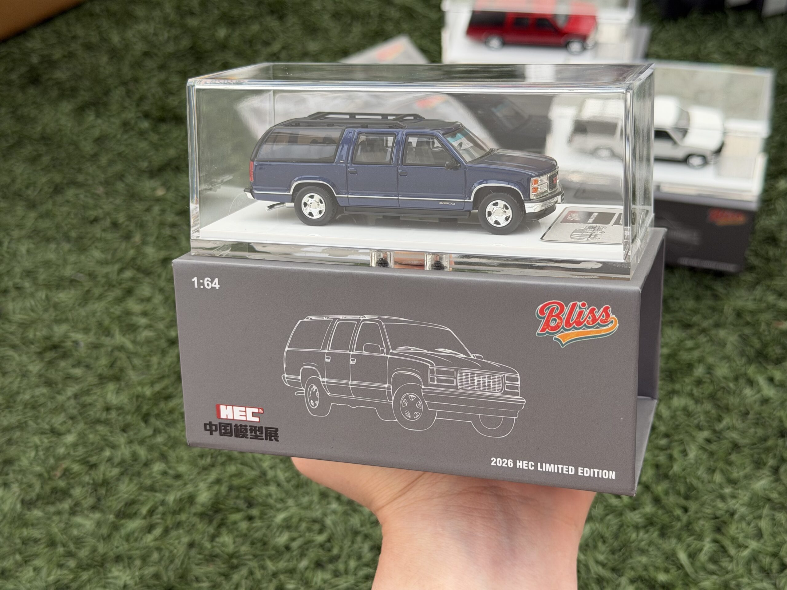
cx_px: 394
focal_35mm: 48
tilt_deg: -50.2
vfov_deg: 30.3
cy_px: 295
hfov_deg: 39.7
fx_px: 1091
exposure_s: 1/429
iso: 64
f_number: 1.78
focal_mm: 6.76
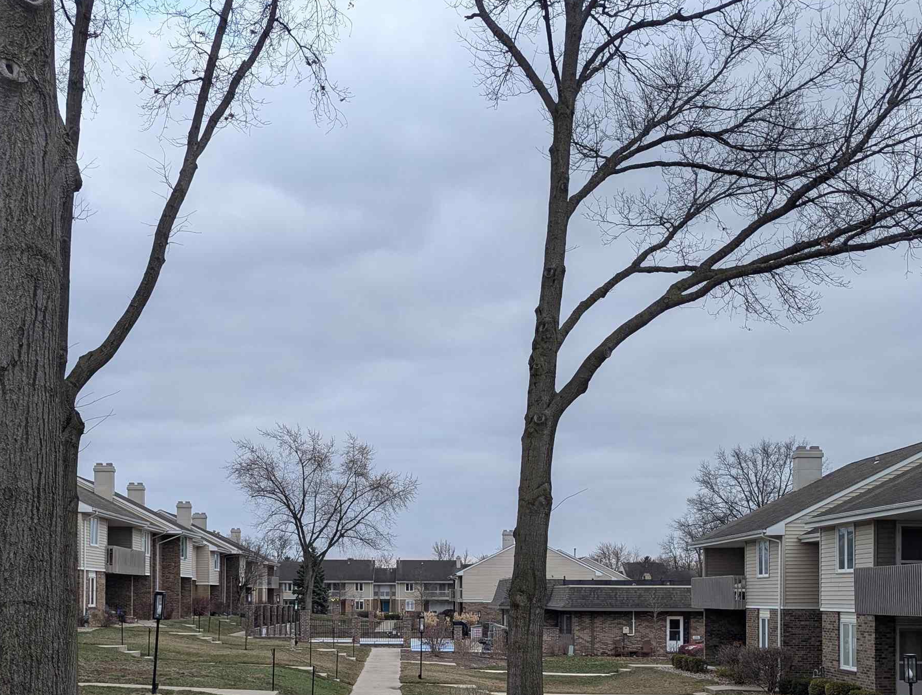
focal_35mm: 41
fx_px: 1094
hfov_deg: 45.7
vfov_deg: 33.9
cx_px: 427
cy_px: 579
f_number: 1.85
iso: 45
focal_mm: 6.81
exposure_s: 1/127
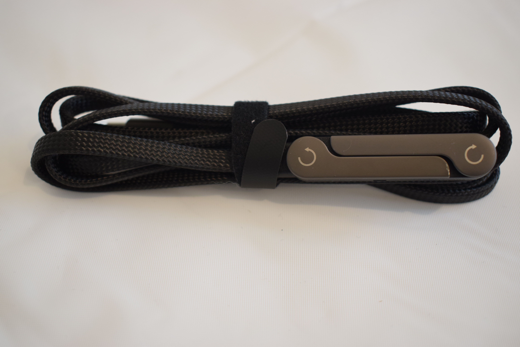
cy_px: 174
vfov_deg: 28.9
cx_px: 260
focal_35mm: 46
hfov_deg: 42.3
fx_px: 672
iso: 800
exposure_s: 1/60
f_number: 4.5
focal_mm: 31
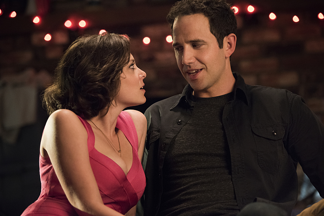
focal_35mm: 125
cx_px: 162
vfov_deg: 11.0
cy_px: 108
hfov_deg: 16.4
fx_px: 1125
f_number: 2.8
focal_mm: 125
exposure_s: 1/160
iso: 6400
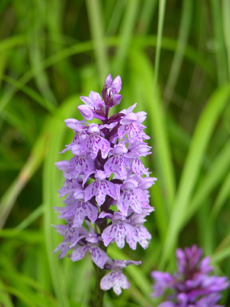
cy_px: 154
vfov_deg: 9.4
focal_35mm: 210
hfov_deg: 7.1
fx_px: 1860
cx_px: 115
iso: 50
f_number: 4.1
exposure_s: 1/47.5
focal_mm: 52.4
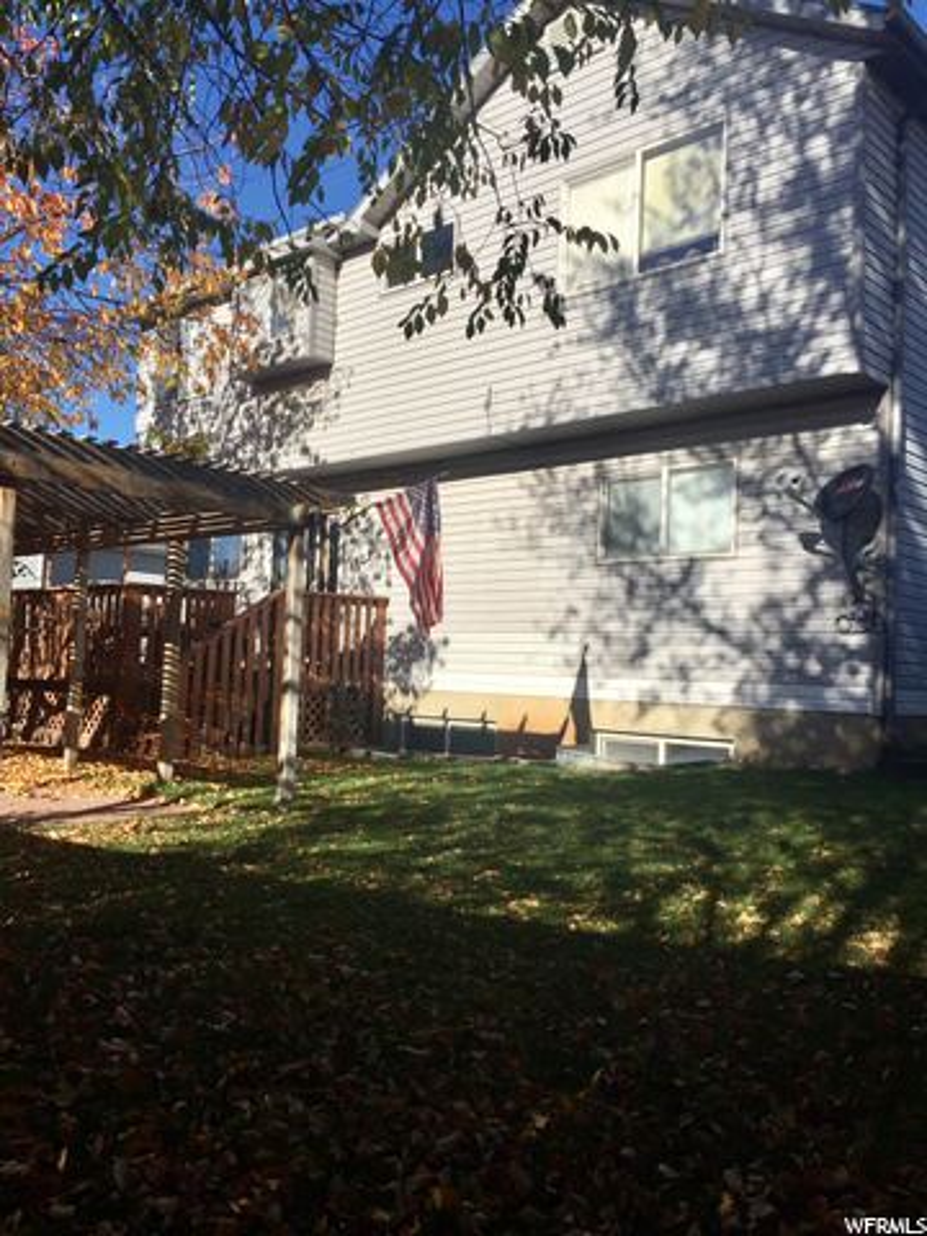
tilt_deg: +4.5
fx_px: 1035
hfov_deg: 48.2
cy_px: 618
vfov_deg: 61.7
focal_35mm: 29
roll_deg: -1.8
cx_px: 464
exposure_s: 1/3300
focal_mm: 4.15
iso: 32
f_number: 2.2
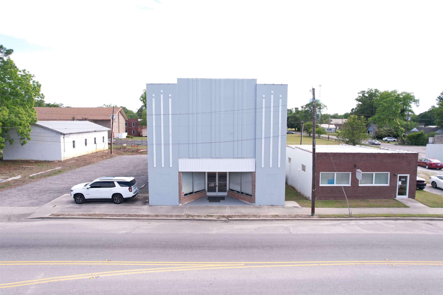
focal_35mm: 22
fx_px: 271
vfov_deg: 57.2
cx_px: 222
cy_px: 148
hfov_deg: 78.6
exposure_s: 1/500
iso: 100
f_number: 2.8
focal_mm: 8.38
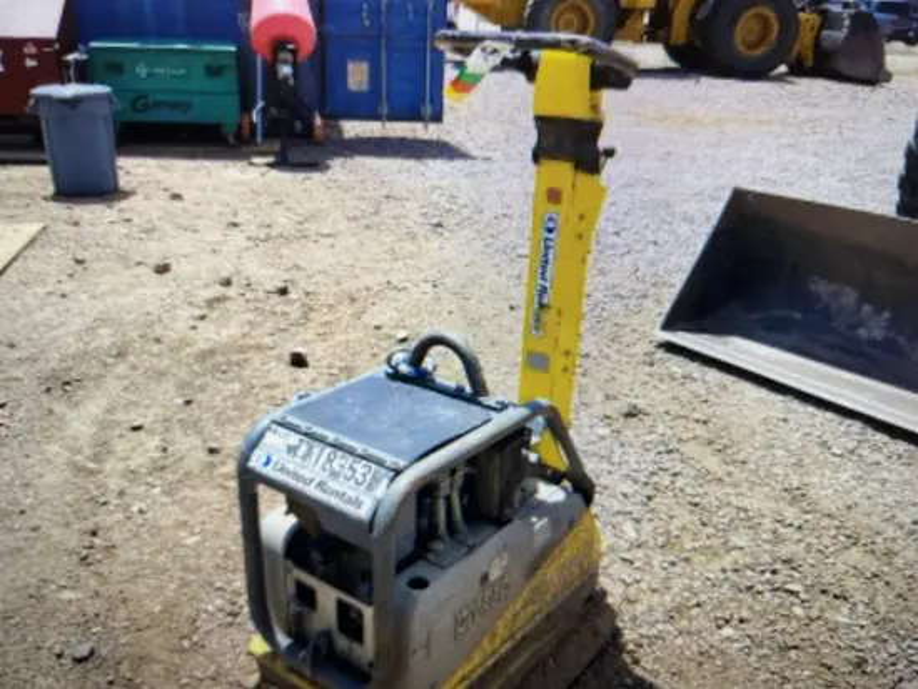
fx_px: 690
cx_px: 459
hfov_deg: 67.3
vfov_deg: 53.1
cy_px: 344
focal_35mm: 26
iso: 100
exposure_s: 1/120
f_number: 1.6
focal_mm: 5.1
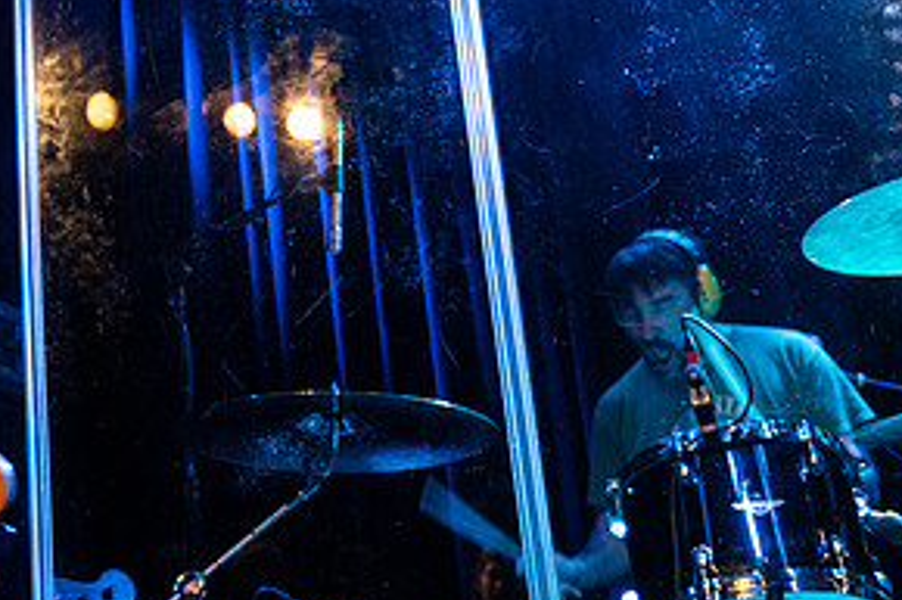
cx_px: 221
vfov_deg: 21.2
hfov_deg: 30.9
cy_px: 250
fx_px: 1603
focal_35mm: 64
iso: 2500
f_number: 3.2
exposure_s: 1/80
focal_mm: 32
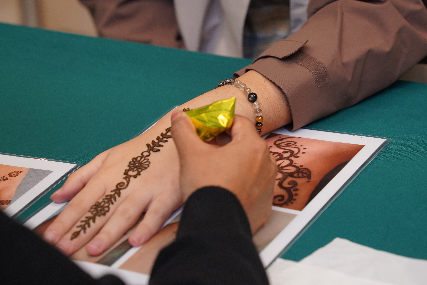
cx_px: 215
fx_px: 1483
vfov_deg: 11.0
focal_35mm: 125
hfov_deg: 16.4
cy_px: 125
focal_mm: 94
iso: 2500
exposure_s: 1/250
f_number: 5
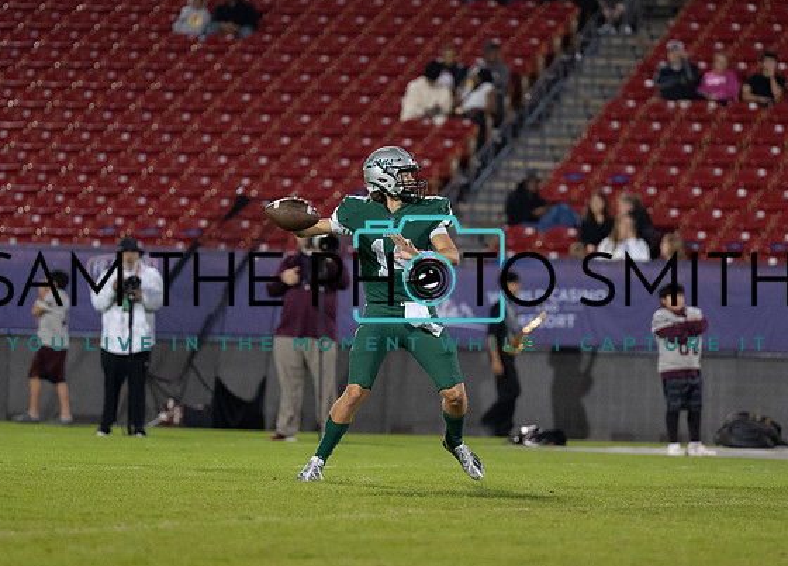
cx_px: 432
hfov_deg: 6.8
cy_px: 267
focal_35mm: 296
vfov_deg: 4.9
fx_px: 6636
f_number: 2.8
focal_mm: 200
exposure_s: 1/1250
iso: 3200
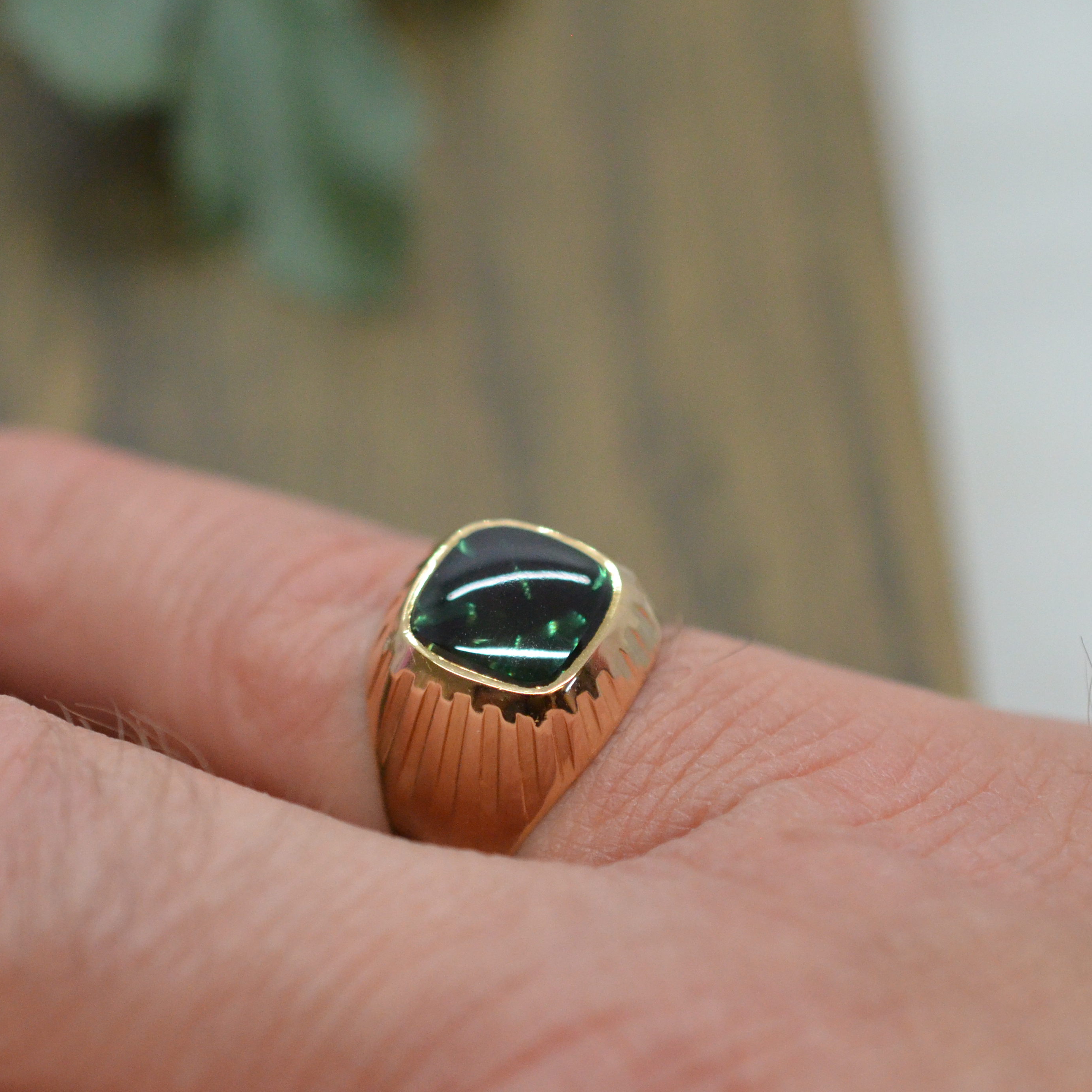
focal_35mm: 91
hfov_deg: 19.1
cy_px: 638
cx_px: 494
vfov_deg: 19.1
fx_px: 3248
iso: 2500
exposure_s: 1/2500
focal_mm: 40
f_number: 4
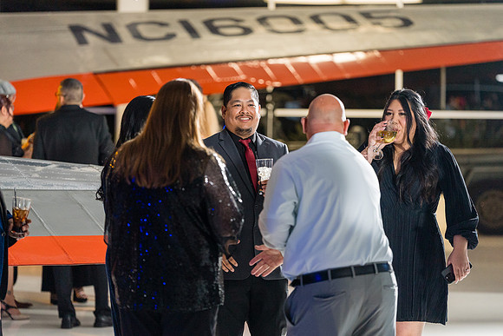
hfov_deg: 14.9
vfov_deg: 9.9
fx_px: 1929
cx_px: 252
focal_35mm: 138
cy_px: 168
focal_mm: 138
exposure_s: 1/250
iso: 1250
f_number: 2.8
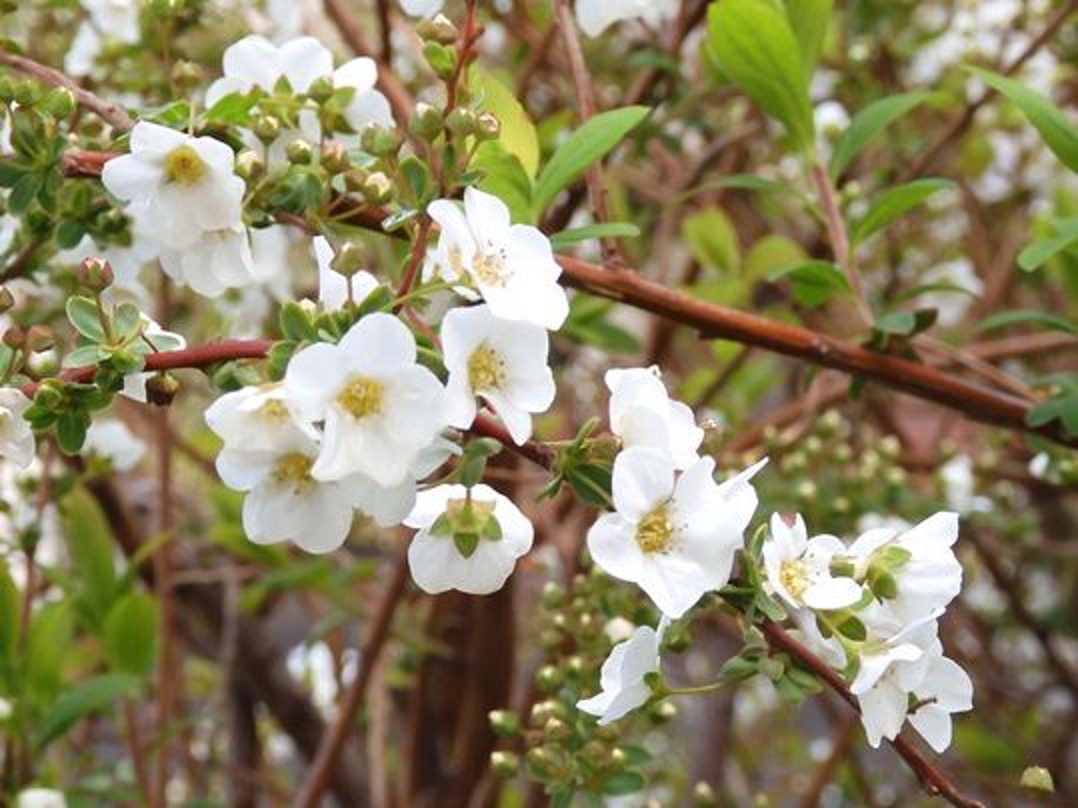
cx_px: 539
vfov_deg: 29.1
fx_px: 1557
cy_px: 404
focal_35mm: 50
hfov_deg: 38.2
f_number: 4
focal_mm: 8.9
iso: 100
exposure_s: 1/100
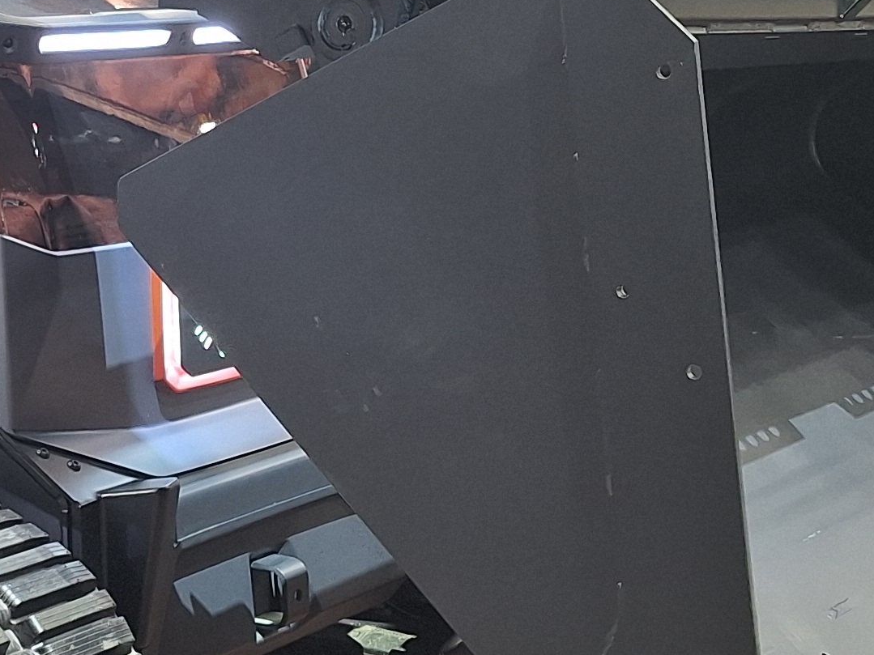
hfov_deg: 21.3
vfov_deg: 16.9
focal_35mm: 87
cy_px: 151
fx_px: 2196
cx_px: -100
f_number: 1.8
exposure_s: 1/50
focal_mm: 5.54
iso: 80
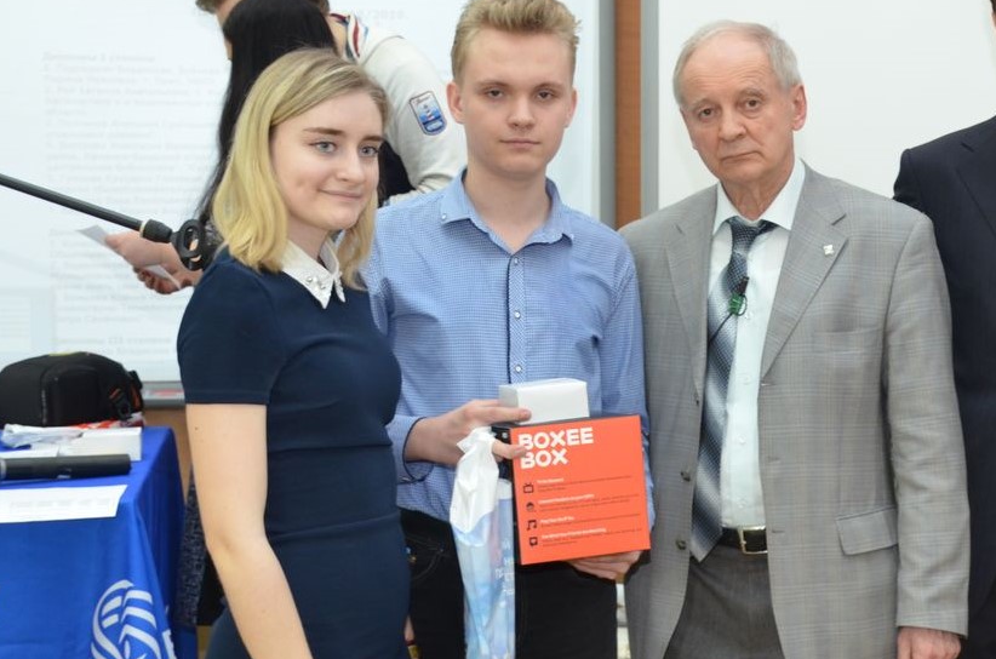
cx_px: 725
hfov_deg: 33.1
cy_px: 377
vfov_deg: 22.6
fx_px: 1649
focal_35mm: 60
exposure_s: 1/60
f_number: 4
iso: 800
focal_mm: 27
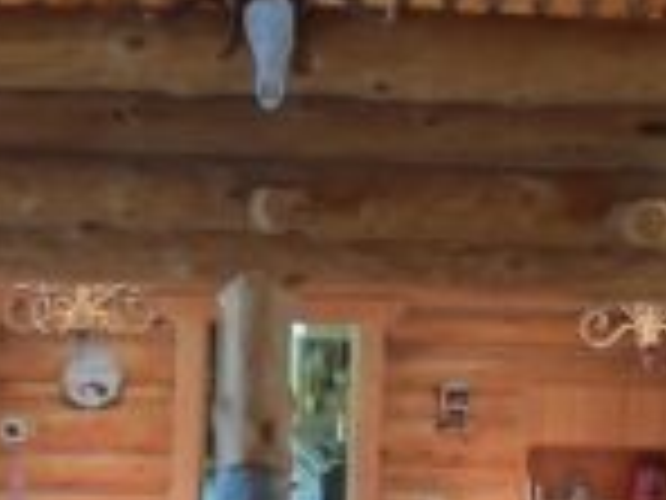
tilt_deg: -2.2
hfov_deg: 21.7
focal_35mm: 90
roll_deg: -1.5
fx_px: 1732
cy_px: 306
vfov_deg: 16.4
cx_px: 252
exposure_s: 1/60
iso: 800
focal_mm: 1.57
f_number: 1.8
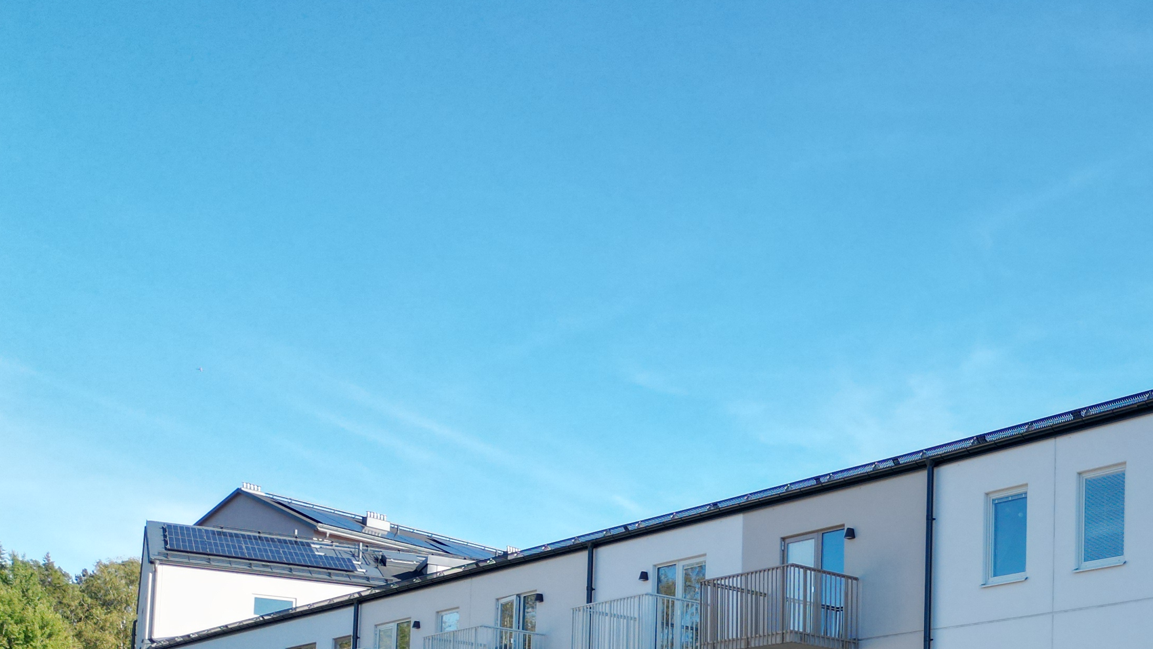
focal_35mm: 48
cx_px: 1035
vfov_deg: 23.0
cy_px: 764
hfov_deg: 39.8
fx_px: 1467
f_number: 1.7
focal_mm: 6.72
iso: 200
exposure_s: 1/2000
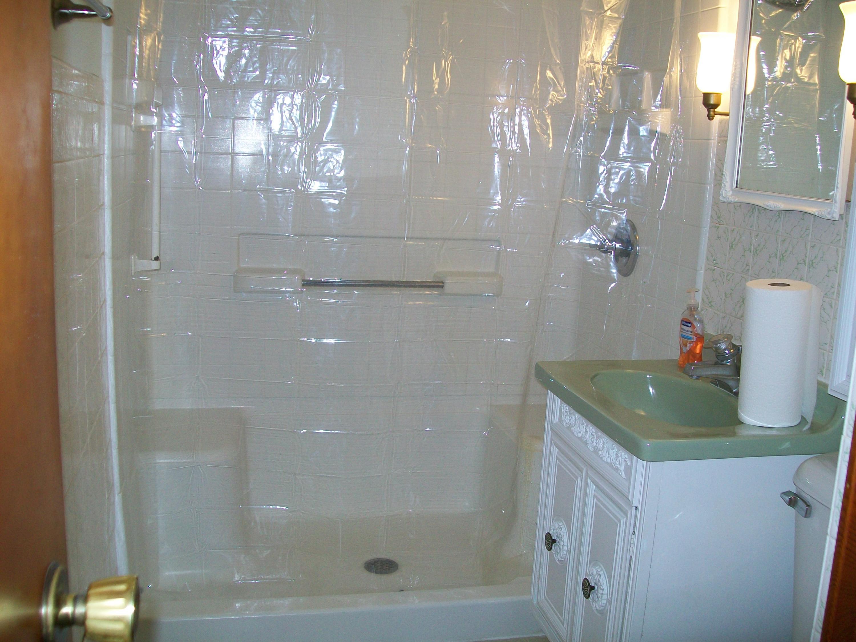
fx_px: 890
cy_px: 321
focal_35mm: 36
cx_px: 428
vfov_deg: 39.7
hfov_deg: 51.4
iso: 64
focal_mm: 6
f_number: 2.7
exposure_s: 1/60
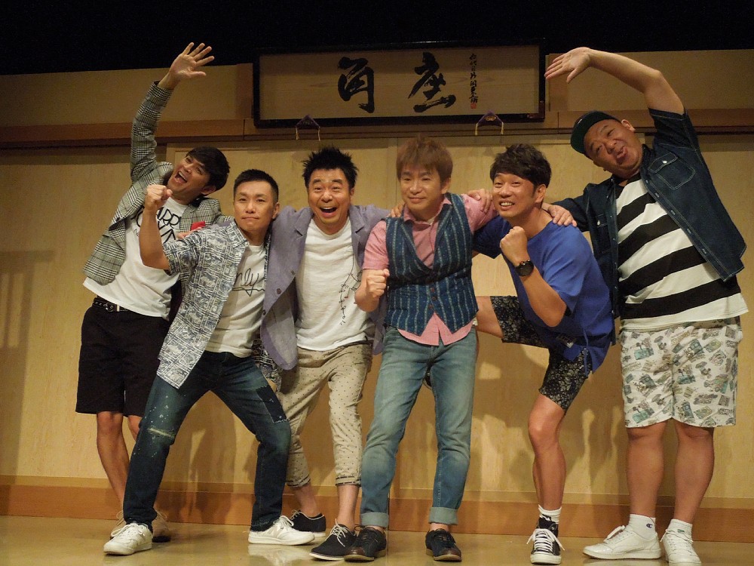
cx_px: 377
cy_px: 283
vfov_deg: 36.8
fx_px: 849
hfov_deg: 47.9
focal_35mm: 39
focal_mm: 7
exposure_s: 1/640
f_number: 3.8
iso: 1600
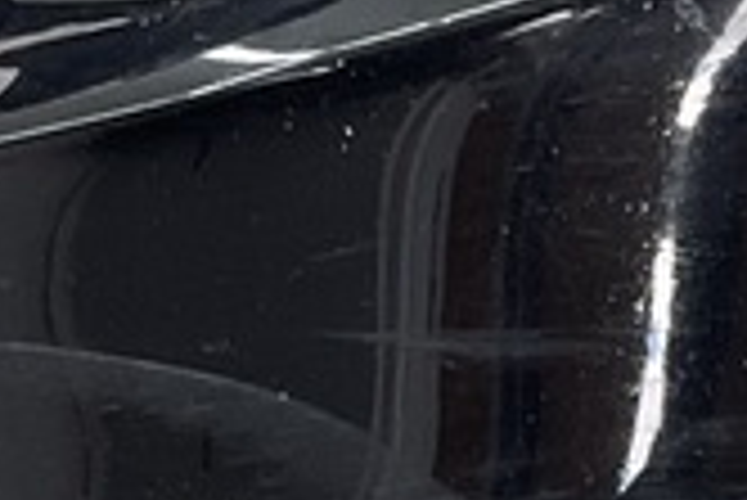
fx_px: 3800
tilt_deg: -13.2
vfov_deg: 7.5
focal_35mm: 183
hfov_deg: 11.2
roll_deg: +1.5
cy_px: 378
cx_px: 576
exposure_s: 1/120
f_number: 1.8
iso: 32
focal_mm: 3
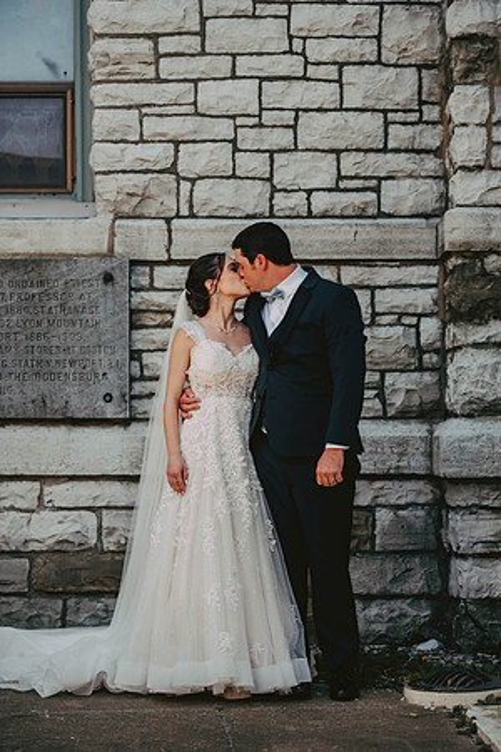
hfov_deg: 14.9
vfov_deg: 22.1
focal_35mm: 92
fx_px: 1920
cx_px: 250
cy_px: 376
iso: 1600
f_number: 2.8
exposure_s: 1/2500
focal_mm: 92
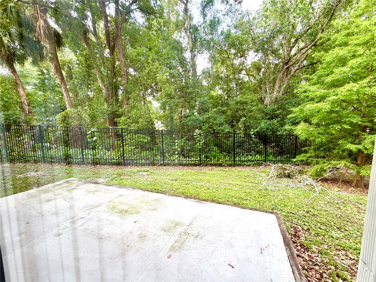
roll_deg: +1.1
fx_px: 152
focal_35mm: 14
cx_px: 188
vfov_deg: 85.7
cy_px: 141
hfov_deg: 102.1
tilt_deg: -6.2
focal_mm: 2.22
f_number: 2.2
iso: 100
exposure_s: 1/121
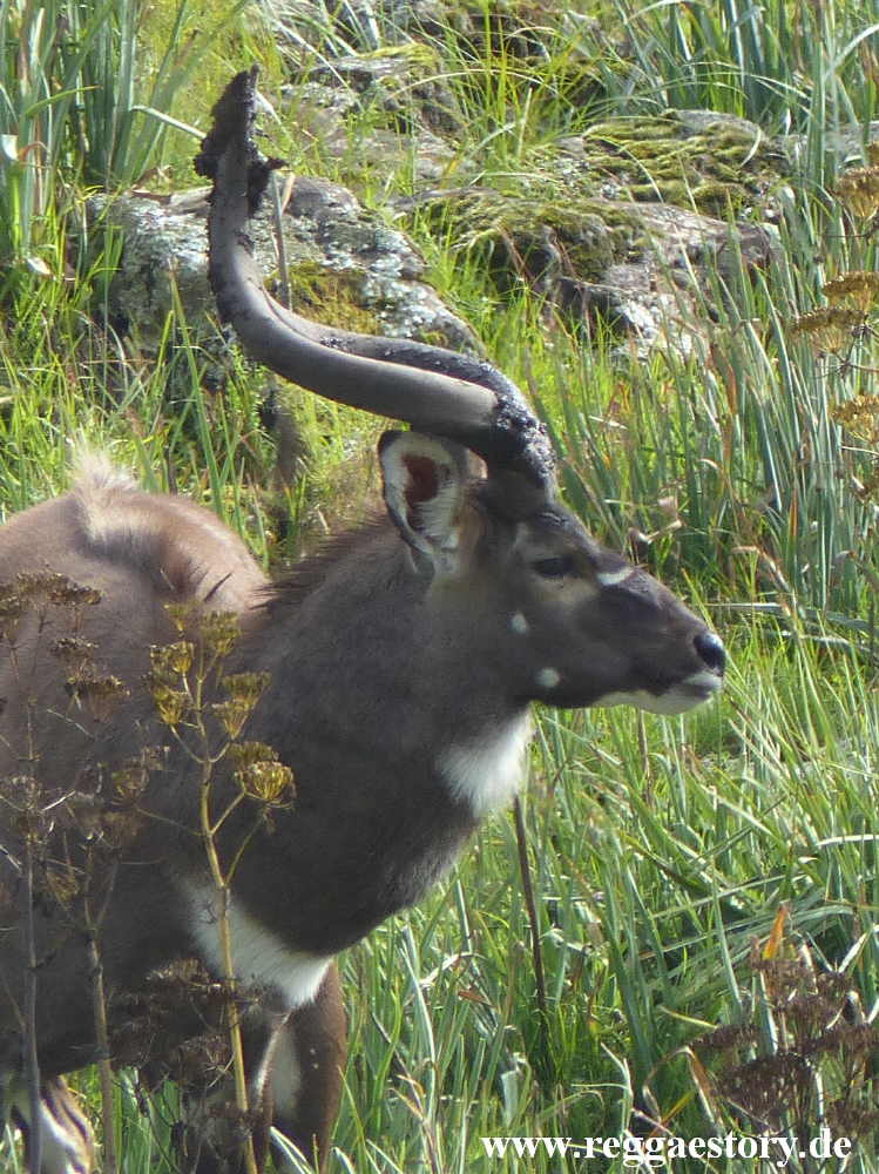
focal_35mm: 599
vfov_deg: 3.3
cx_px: 440
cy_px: 587
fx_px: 20298
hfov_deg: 2.5
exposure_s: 1/400
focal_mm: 107.8
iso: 100
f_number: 4
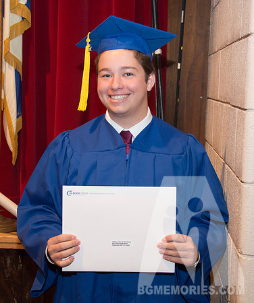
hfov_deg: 21.5
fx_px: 669
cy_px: 152
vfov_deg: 25.6
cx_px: 117
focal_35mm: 73
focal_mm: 48
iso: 2000
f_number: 4.2
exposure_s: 1/80
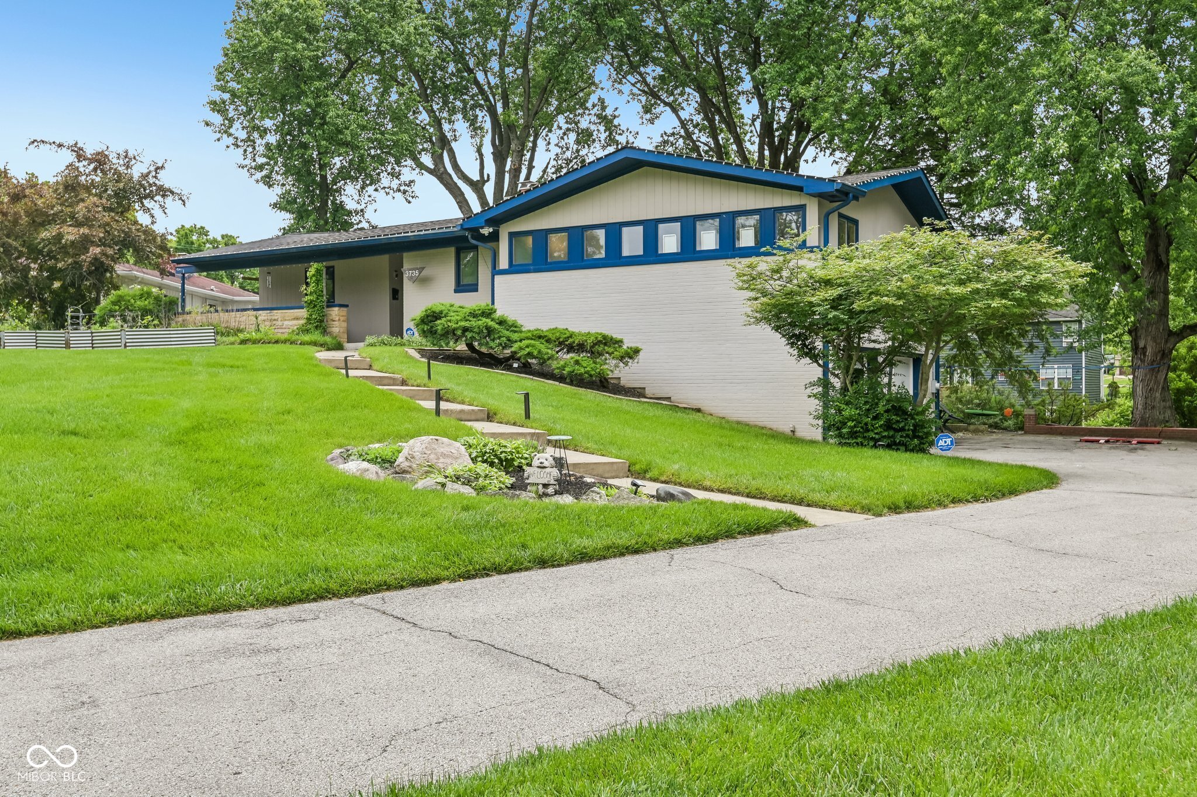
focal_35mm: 32
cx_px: 598
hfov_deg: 58.7
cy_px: 398
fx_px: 1064
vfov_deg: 41.1
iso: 100
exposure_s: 1/250
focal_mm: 32
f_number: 8
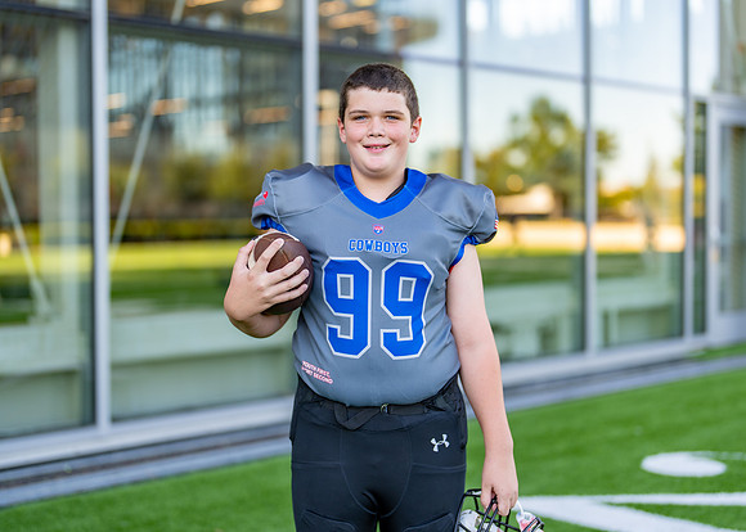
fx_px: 1217
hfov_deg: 34.1
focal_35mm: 57
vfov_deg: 24.7
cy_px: 250
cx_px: 375
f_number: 1.2
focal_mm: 50
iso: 100
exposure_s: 1/640
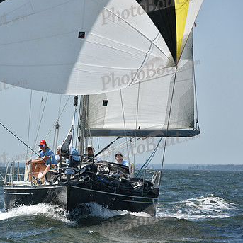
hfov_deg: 6.4
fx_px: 2168
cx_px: 64
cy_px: 119
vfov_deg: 6.4
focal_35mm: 273
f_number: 8
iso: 250
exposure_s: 1/1250
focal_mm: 190
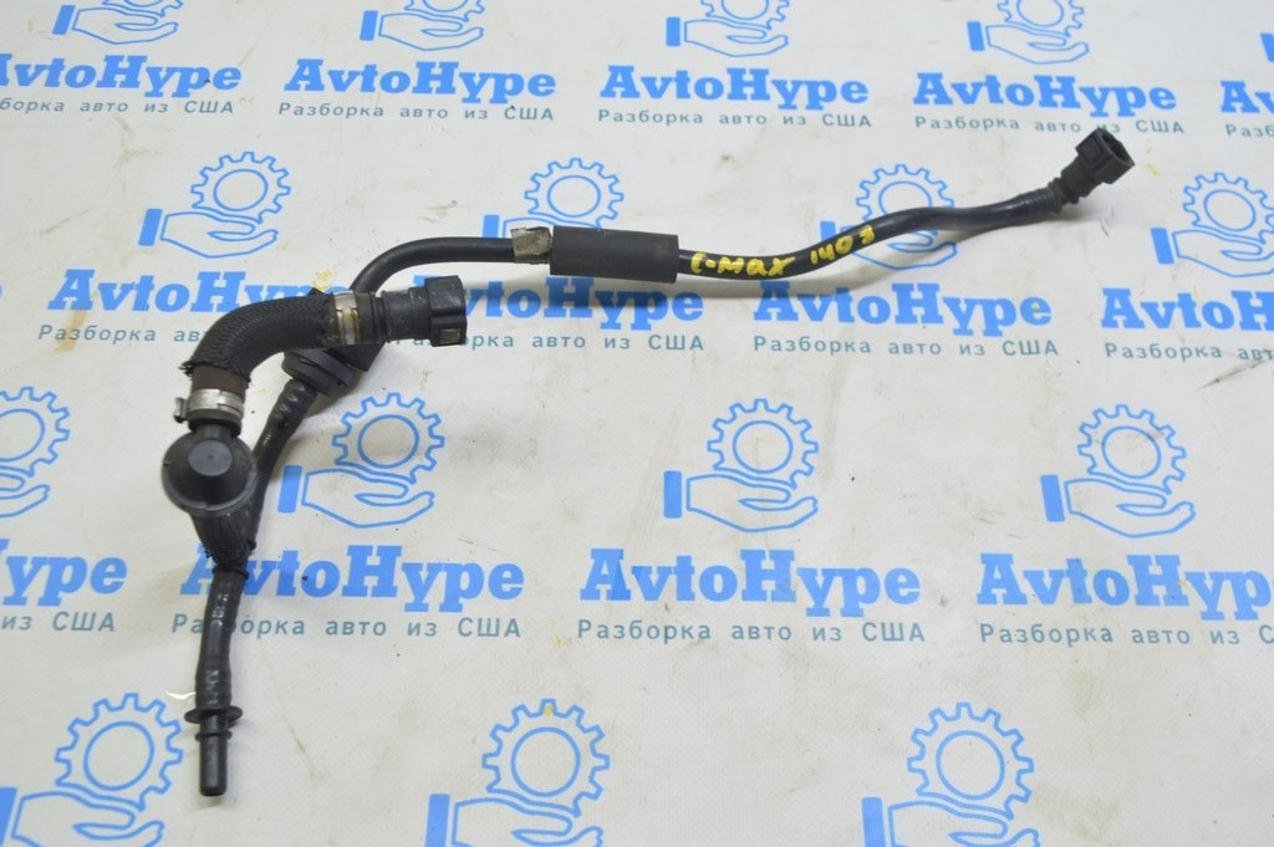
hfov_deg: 57.3
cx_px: 637
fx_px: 1167
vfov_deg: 39.9
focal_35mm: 33
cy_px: 424
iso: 400
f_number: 5.6
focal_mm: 22
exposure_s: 1/20
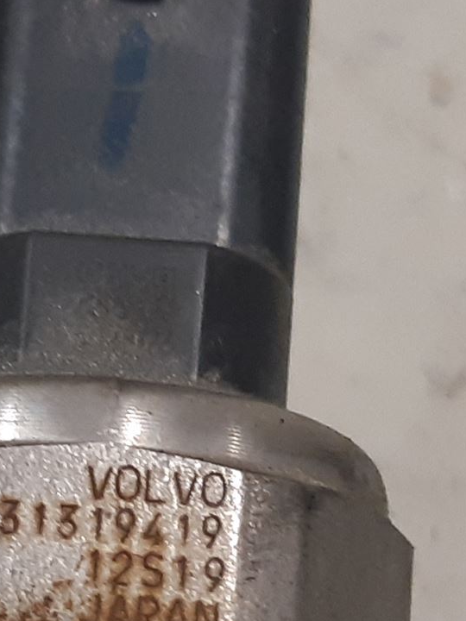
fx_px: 1328
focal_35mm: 74
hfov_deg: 19.7
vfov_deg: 26.1
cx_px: 112
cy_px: 450
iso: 200
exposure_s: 1/50
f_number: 1.7
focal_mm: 3.93
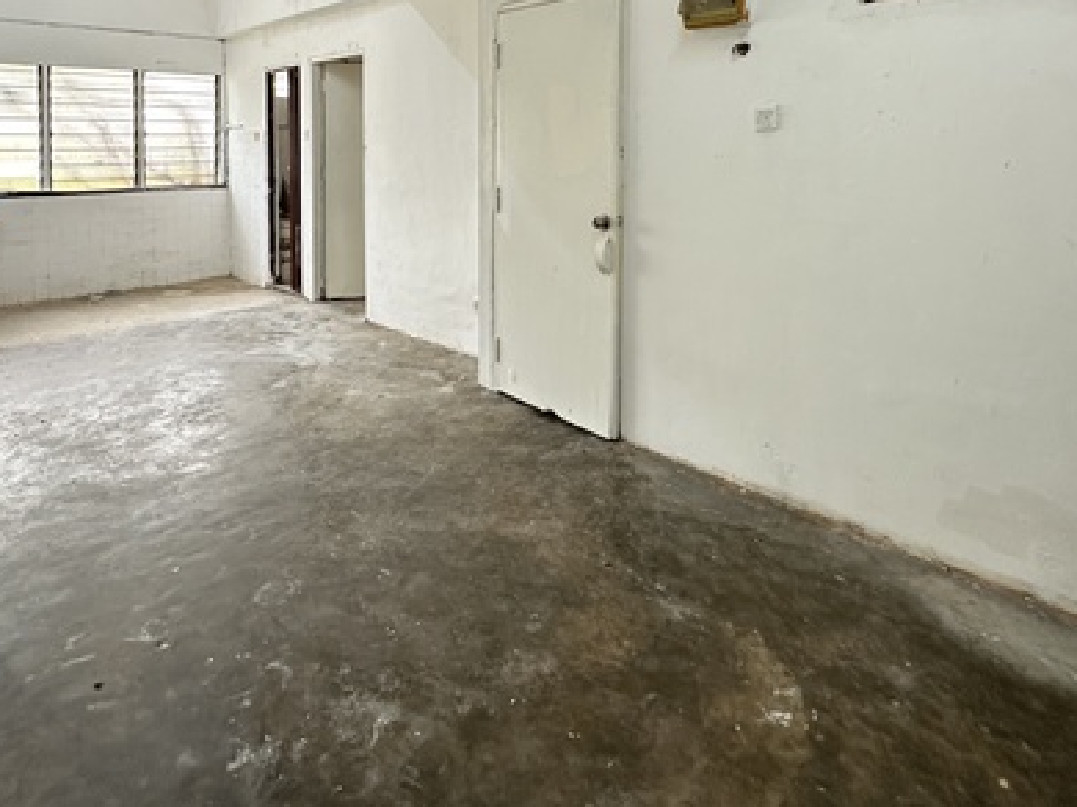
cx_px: 514
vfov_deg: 54.5
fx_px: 715
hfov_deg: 73.9
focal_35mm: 23
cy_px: 155
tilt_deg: -1.2
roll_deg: -0.4
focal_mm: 2.22
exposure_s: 1/50
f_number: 2.2
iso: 160
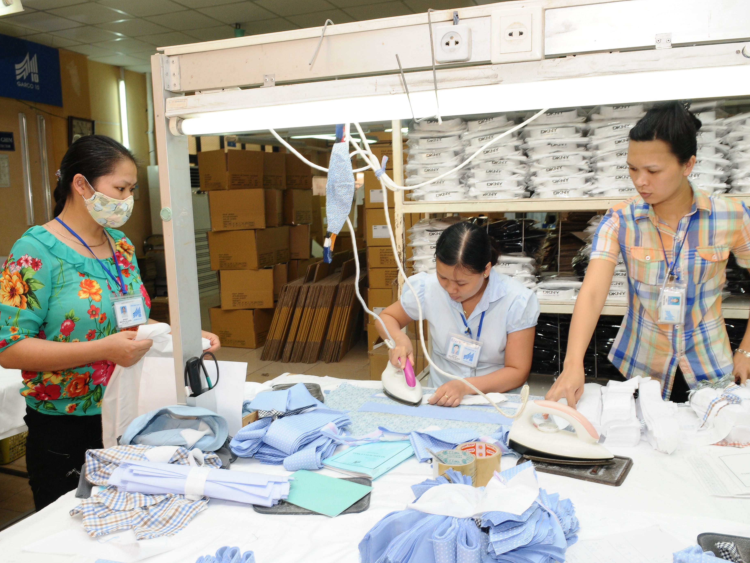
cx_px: 364
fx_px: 619
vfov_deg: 48.9
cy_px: 278
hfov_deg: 62.4
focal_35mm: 29
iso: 500
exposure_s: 1/60
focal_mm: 17
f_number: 5.6
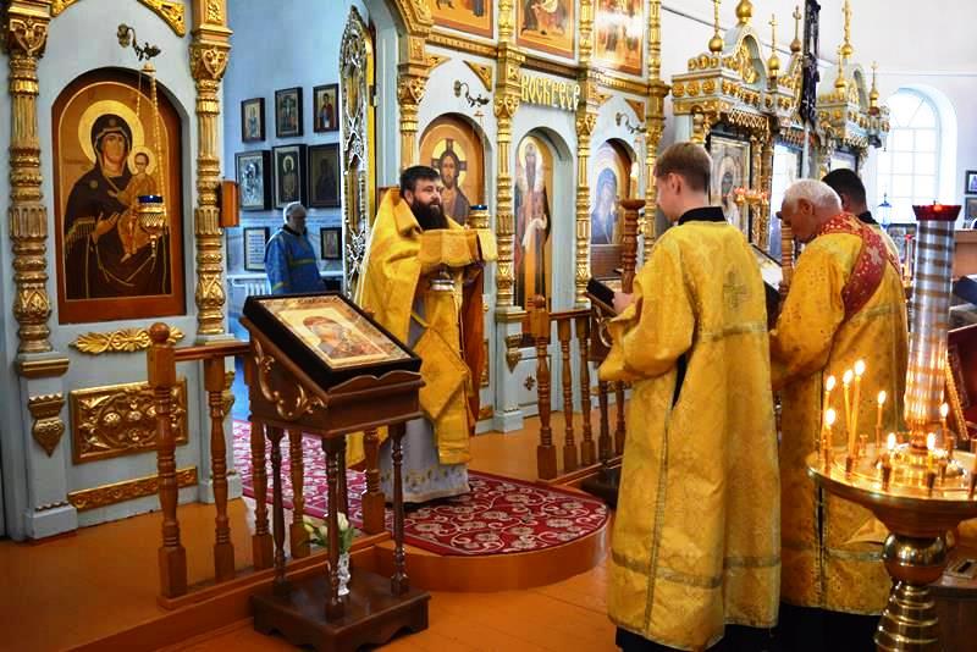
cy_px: 326
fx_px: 896
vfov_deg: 40.0
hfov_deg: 57.2
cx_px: 488
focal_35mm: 33
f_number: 3.8
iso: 800
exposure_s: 1/50
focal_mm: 22
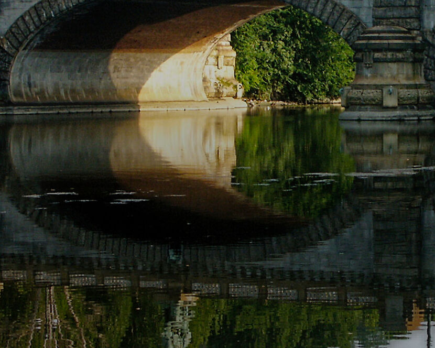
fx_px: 2034
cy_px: 126
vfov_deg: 9.8
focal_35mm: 158
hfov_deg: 12.1
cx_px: 373
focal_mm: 14.55
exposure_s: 1/180
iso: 100
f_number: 5.6
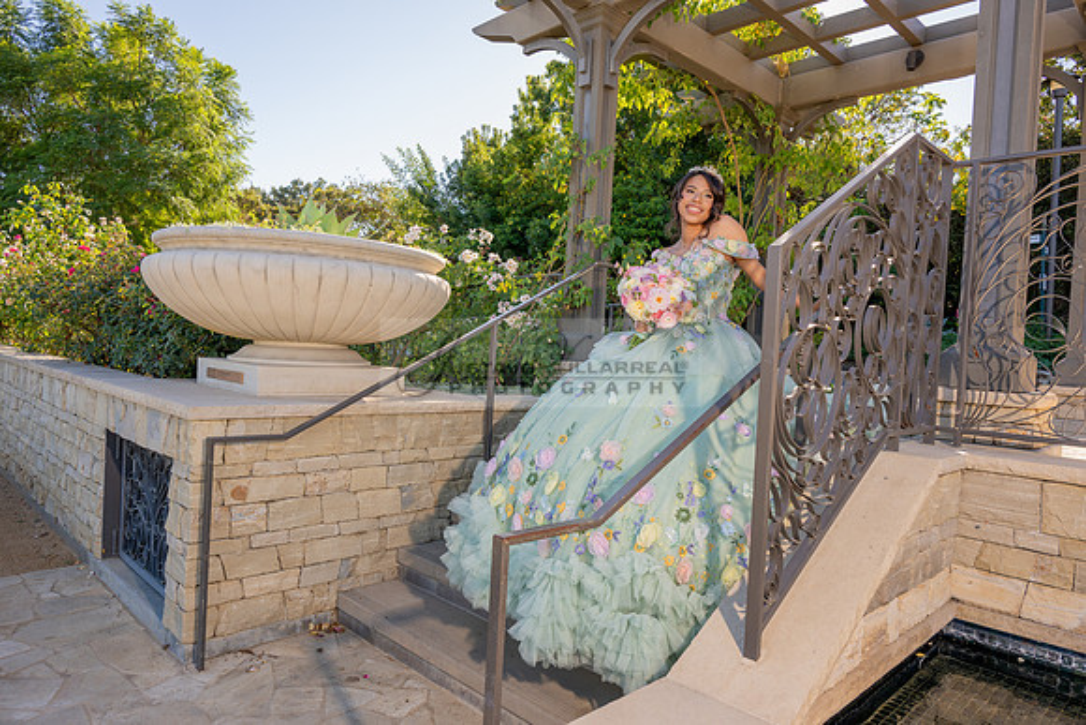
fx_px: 724
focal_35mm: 24
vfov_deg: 53.2
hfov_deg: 73.7
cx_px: 543
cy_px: 362
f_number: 7.1
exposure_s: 1/200
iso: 200
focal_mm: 24
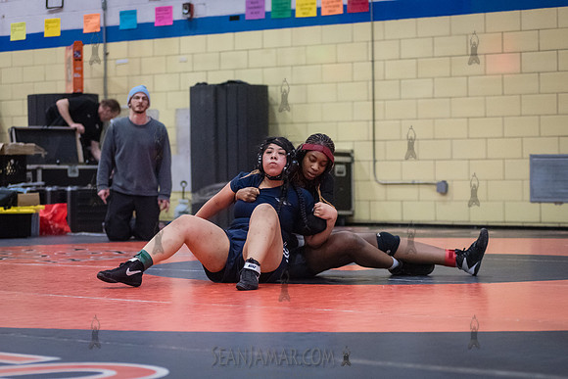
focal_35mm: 107
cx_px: 272
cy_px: 219
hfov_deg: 19.1
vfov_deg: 12.8
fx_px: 1690
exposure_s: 1/500
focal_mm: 92
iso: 8000
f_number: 3.2
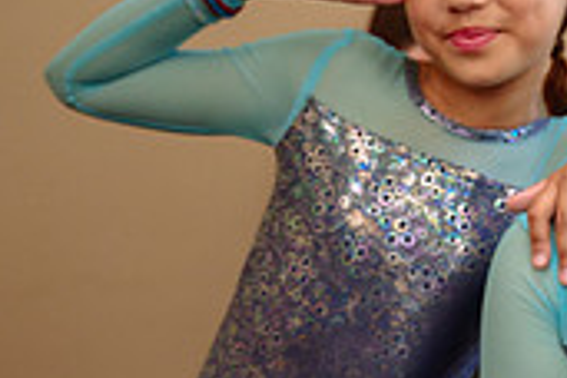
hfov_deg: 16.3
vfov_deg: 12.1
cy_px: 245
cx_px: 879
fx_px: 1780
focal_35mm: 113
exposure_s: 1/100
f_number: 4
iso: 500
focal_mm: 30
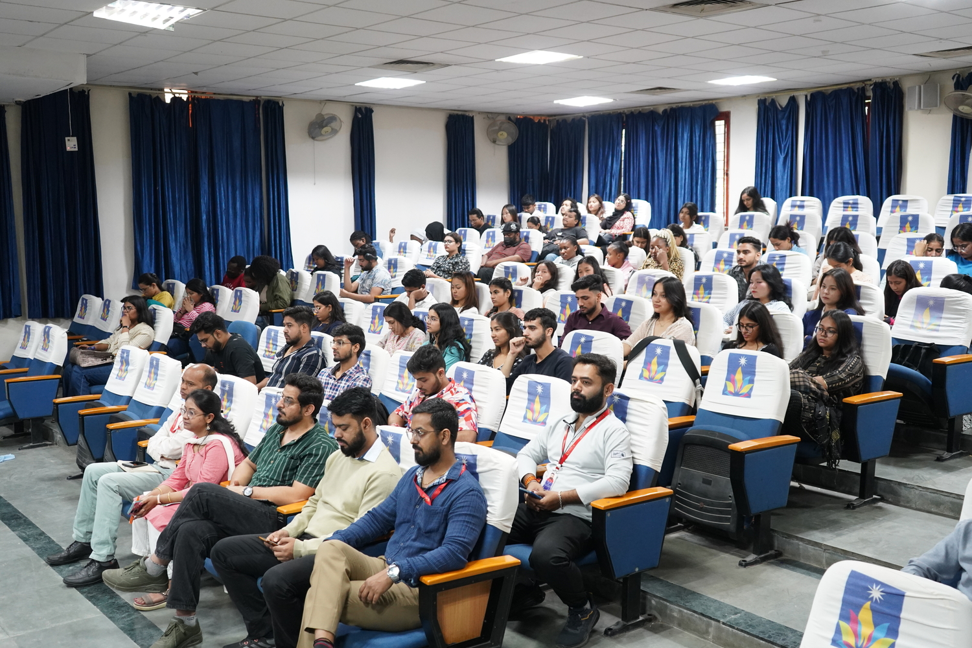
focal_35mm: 36
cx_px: 486
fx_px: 972
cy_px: 324
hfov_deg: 53.1
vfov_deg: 36.9
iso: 4000
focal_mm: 36
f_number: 4
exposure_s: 1/60
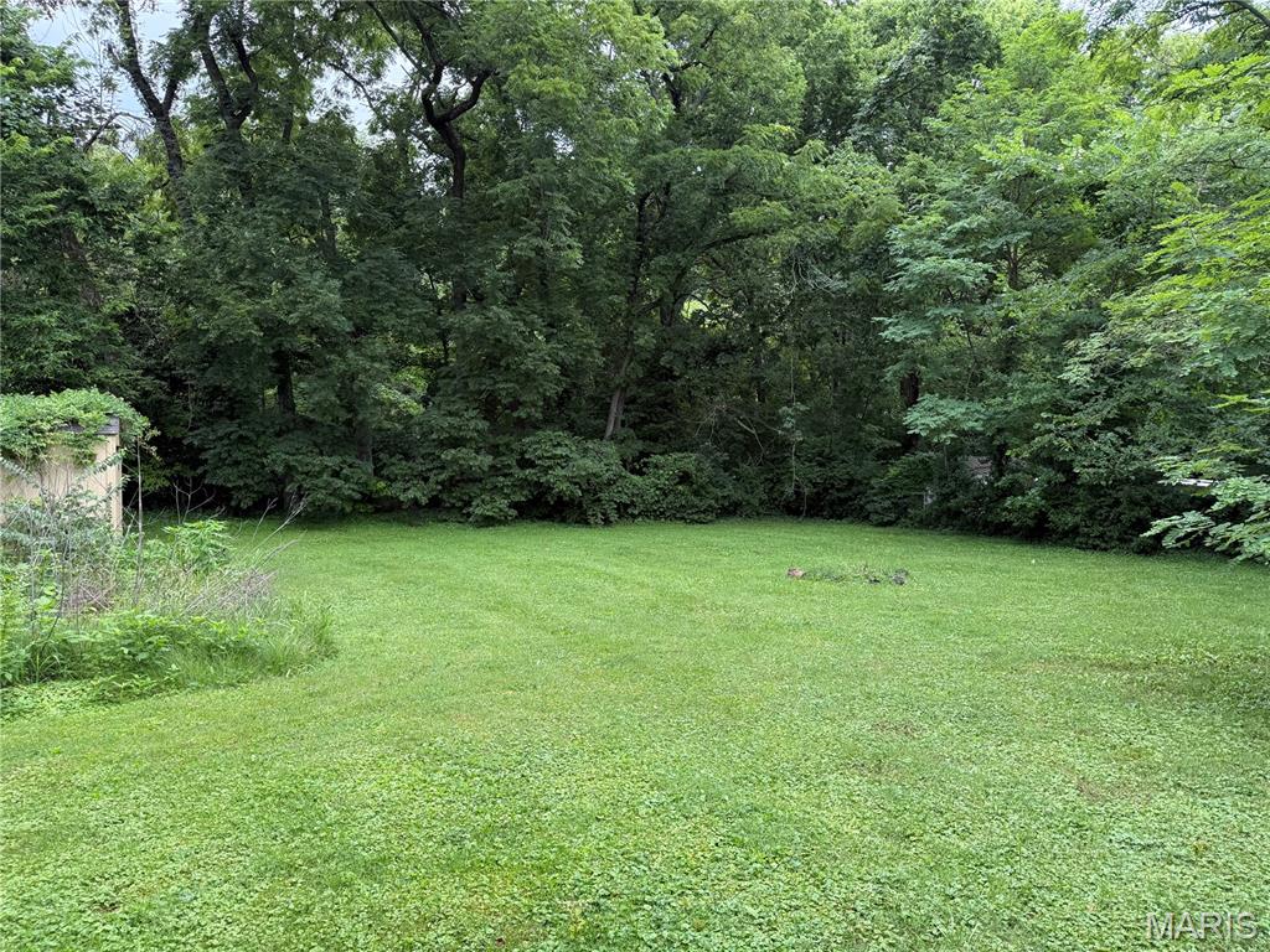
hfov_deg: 71.6
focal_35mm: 24
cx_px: 635
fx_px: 881
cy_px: 476
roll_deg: +0.4
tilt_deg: +0.6
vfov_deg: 56.8
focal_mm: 6.76
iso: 80
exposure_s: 1/450
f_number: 1.78
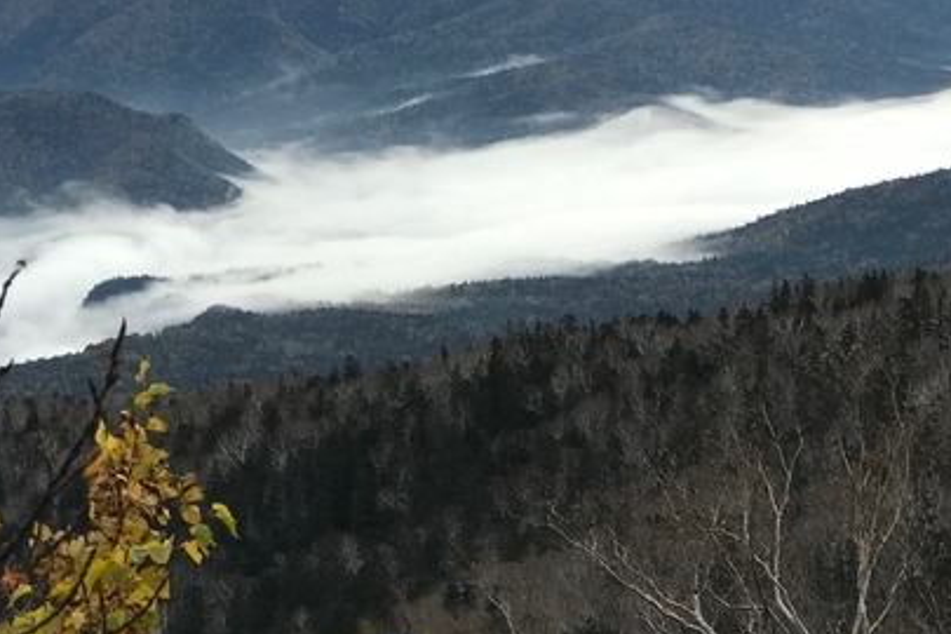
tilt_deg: -4.3
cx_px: 808
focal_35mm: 150
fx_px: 3962
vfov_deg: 9.1
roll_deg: +2.4
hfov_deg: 13.6
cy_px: 54
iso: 20
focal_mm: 6.6
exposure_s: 1/259
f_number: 2.8
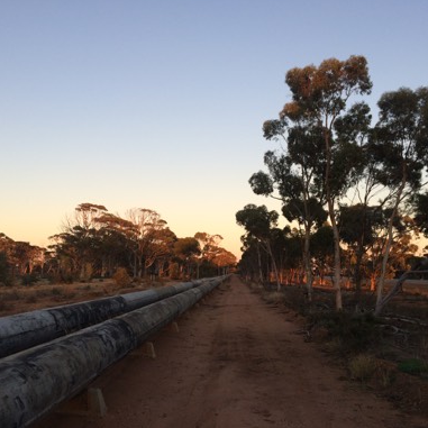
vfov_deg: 47.2
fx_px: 490
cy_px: 218
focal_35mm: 35
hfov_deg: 47.2
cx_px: 218
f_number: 2.2
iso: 32
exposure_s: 1/175
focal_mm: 4.15
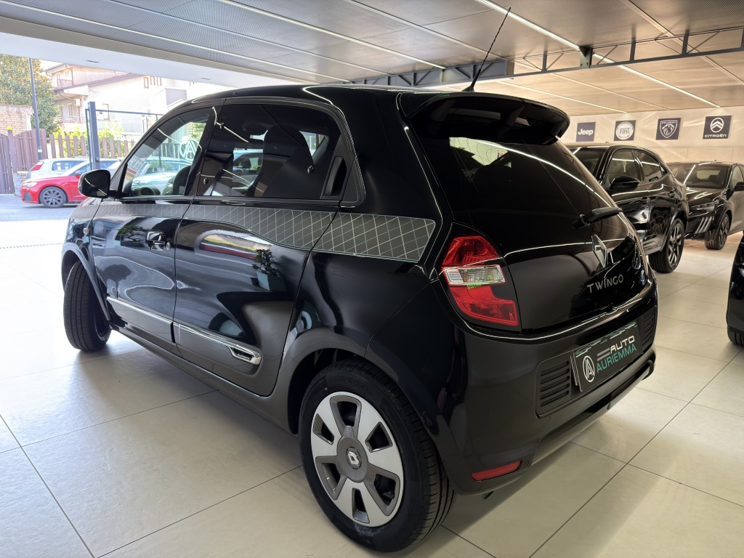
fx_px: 516
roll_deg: -1.6
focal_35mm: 24
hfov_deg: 71.6
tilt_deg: -12.1
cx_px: 372
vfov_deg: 56.8
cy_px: 279
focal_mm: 6.76
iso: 200
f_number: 1.78
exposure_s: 1/100
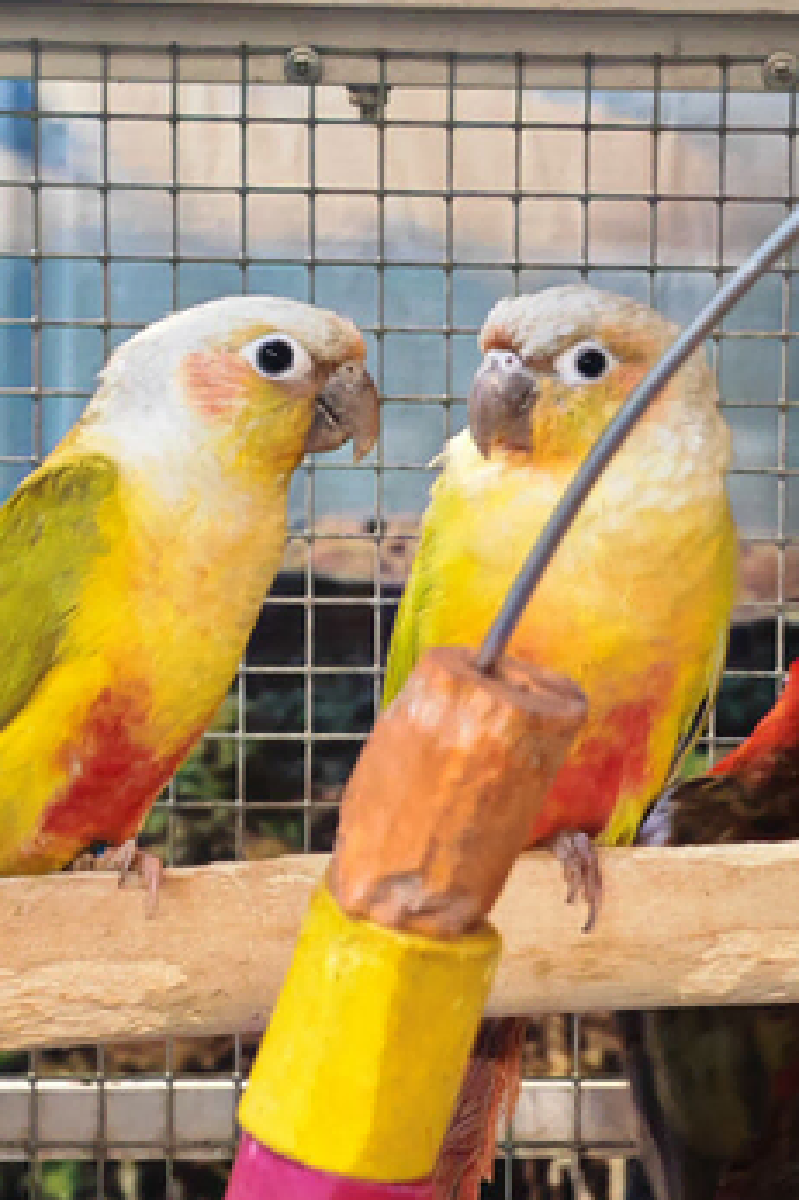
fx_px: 4465
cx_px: 247
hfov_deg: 10.2
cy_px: 500
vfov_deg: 15.3
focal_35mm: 134
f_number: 1.6
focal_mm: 5.4
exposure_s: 1/50
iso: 500
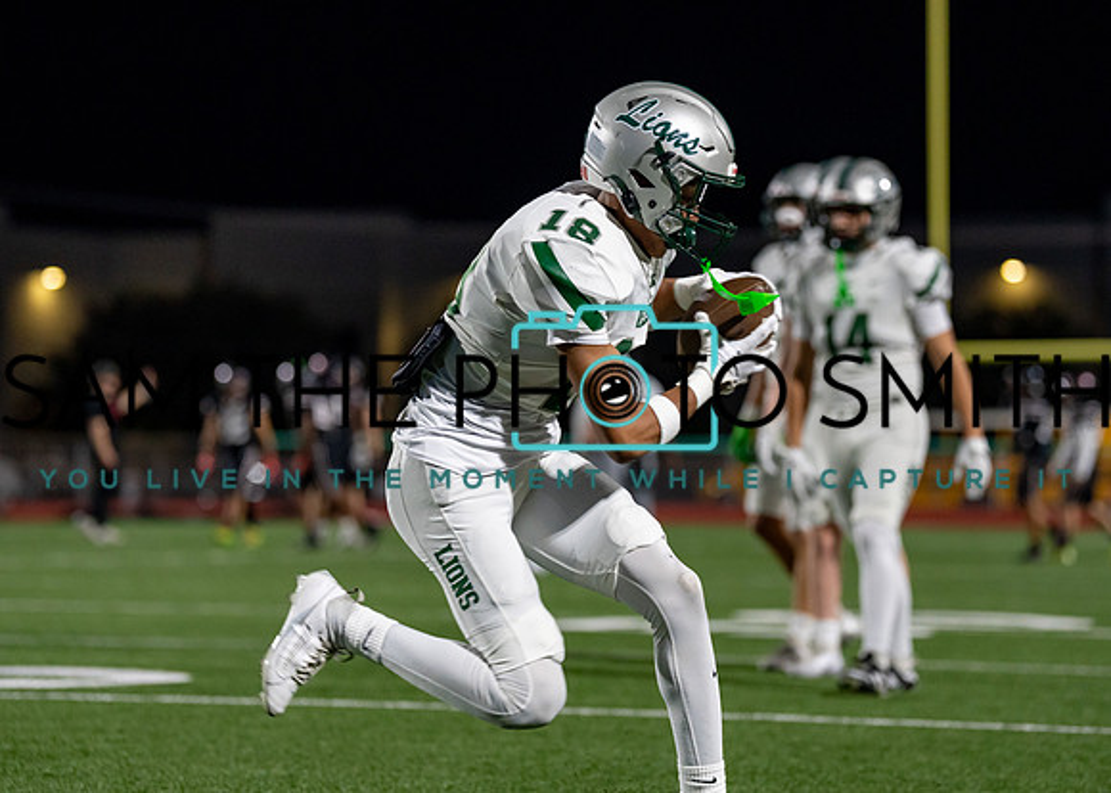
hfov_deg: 12.4
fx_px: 5121
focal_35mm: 162
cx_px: 536
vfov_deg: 8.9
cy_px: 342
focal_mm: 129
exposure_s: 1/1000
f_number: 2.8
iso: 2000
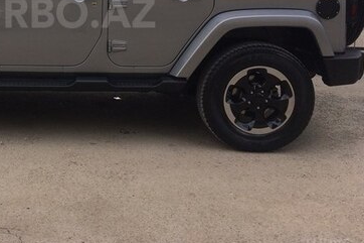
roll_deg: -1.8
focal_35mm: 55
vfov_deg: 23.8
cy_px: 13
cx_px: 52
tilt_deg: -7.3
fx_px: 556
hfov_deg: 34.7
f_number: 2.2
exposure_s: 1/562
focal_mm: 4.15
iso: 32
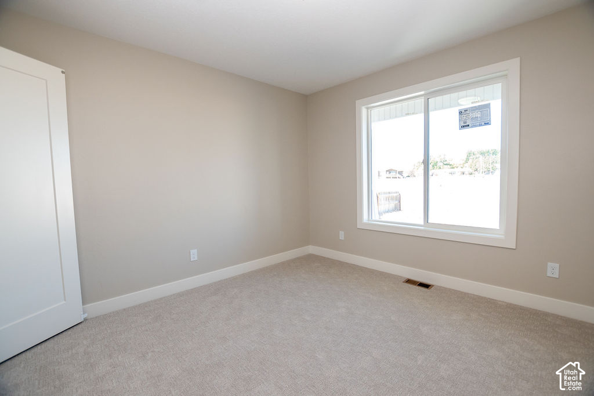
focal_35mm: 15
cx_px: 297
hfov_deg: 100.4
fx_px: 248
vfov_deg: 77.3
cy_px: 198
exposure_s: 1/200
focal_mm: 10
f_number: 4
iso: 500
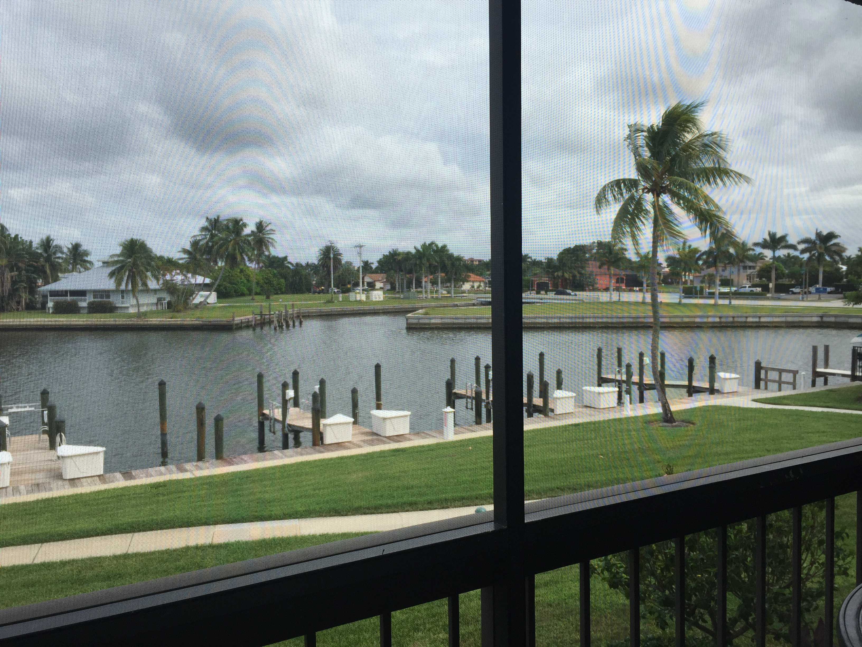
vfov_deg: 48.2
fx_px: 722
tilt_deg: -2.6
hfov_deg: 61.7
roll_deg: -0.3
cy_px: 324
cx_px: 431
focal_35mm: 29
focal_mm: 4.15
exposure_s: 1/1199
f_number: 2.2
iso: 32
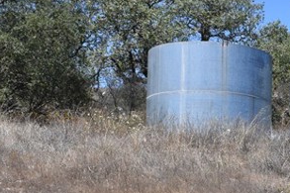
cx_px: 384
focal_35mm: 105
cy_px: 189
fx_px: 845
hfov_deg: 18.1
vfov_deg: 12.9
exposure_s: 1/250
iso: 100
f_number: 8
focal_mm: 20
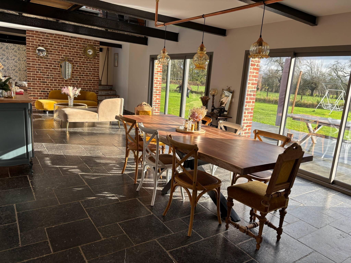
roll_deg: -4.6
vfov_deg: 53.1
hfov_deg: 67.3
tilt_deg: -11.3
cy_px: 132
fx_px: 264
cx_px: 176
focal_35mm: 26
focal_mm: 5.96
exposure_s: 1/349
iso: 50
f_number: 1.6
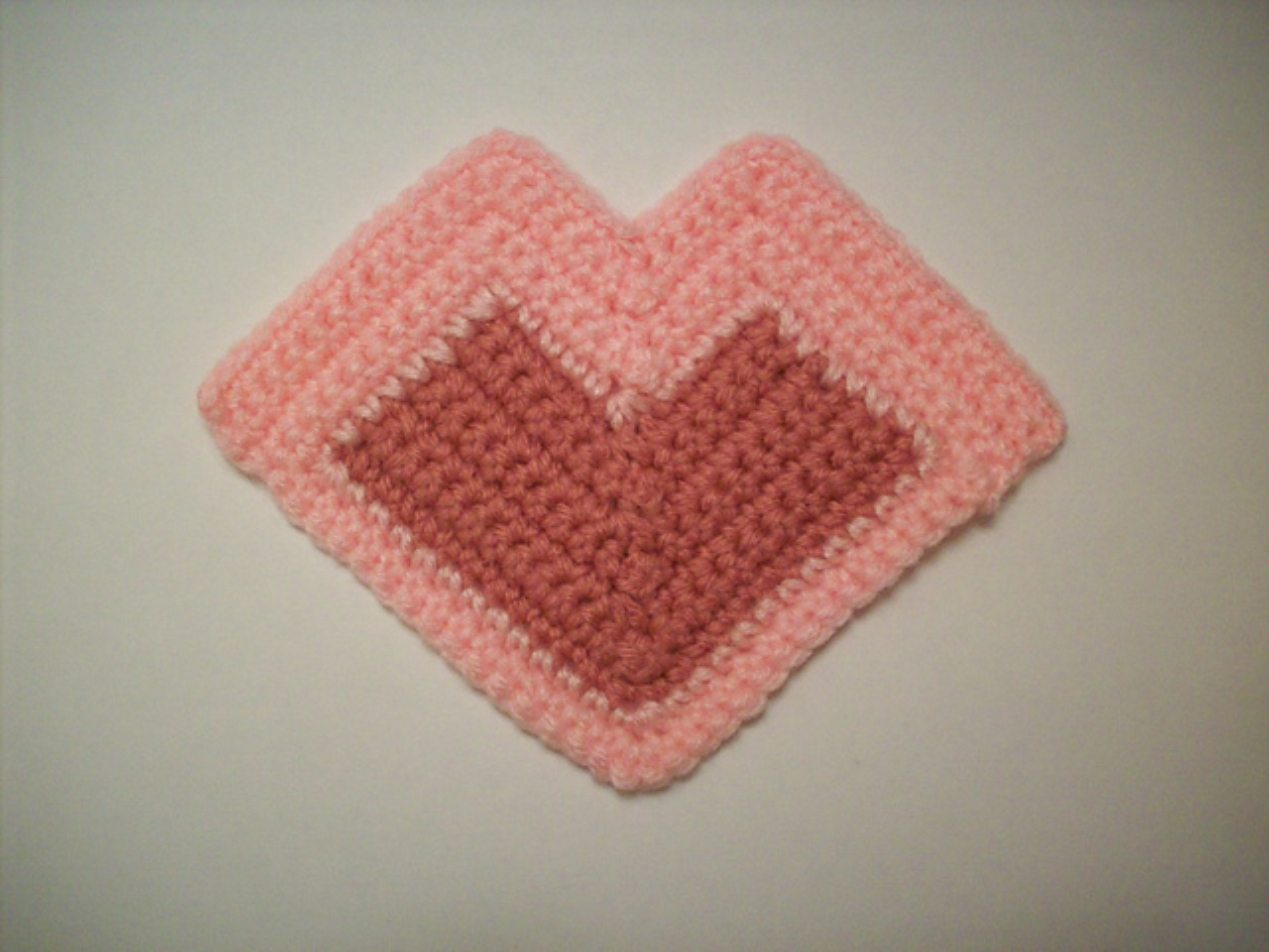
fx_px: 1356
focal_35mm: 37
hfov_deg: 50.1
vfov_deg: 38.7
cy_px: 476
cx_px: 634
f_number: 2.8
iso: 160
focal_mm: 6.2
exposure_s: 1/15.8
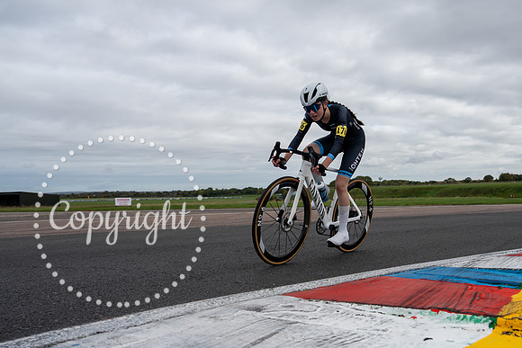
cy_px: 229
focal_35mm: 35
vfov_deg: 37.8
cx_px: 332
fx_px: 504
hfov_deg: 54.0
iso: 100
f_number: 3.5
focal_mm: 24
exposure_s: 1/1000
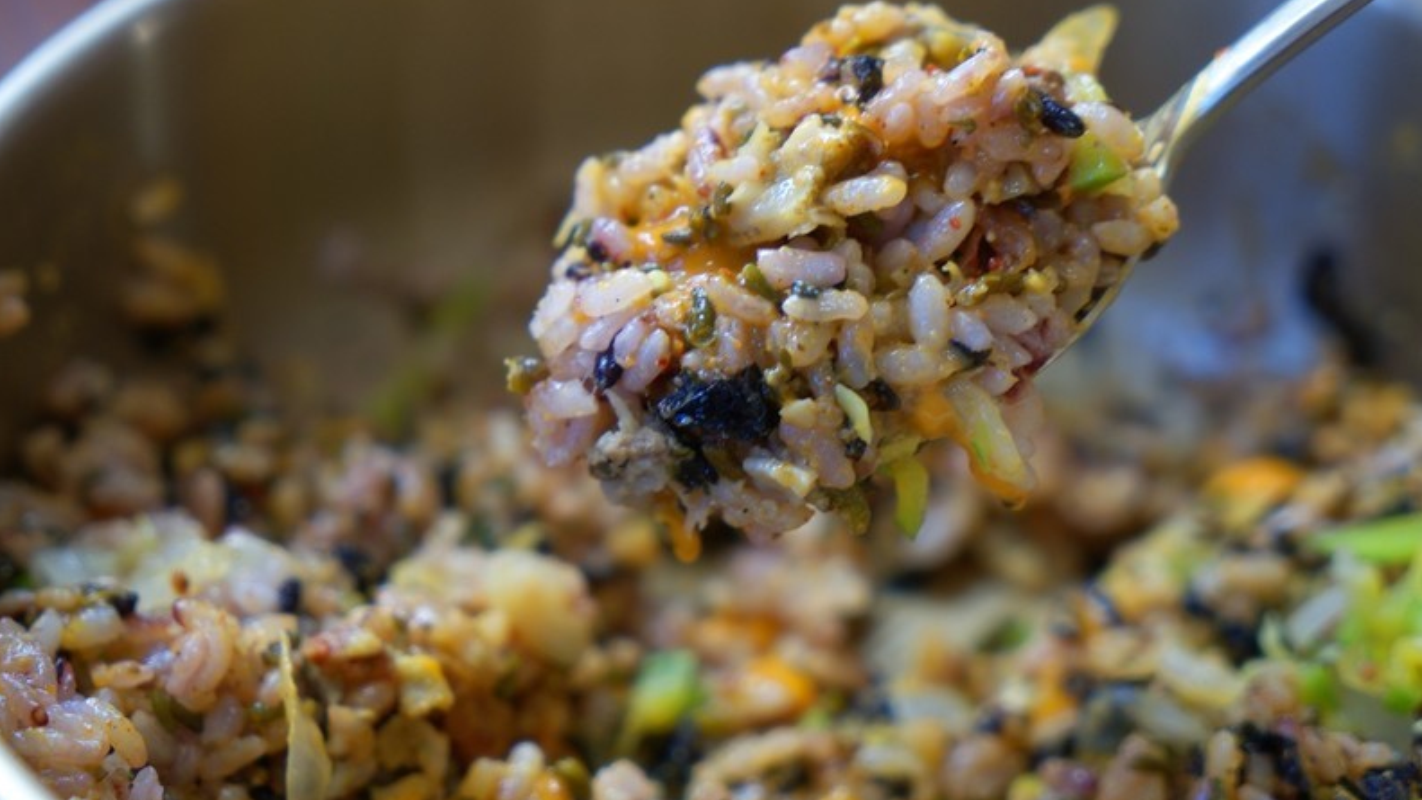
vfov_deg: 13.6
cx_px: 588
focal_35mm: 89
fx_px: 3356
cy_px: 382
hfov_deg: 23.9
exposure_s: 1/80
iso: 400
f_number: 4
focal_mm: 70
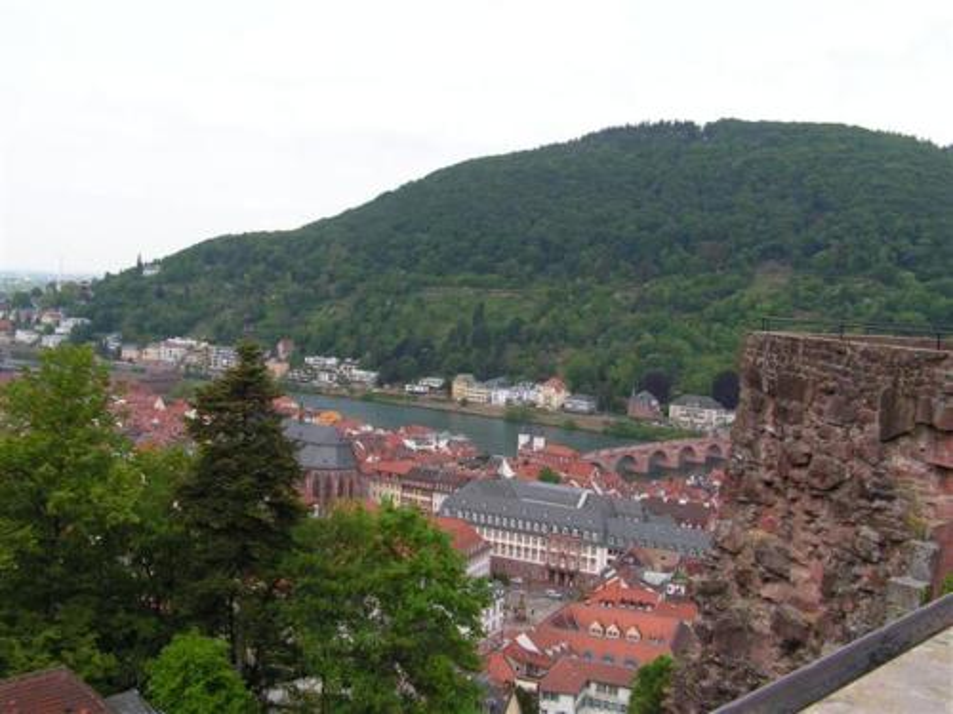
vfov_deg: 37.7
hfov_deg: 49.0
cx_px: 476
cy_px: 357
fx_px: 1046
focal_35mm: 38
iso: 50
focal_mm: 6.3
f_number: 5.6
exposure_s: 1/200
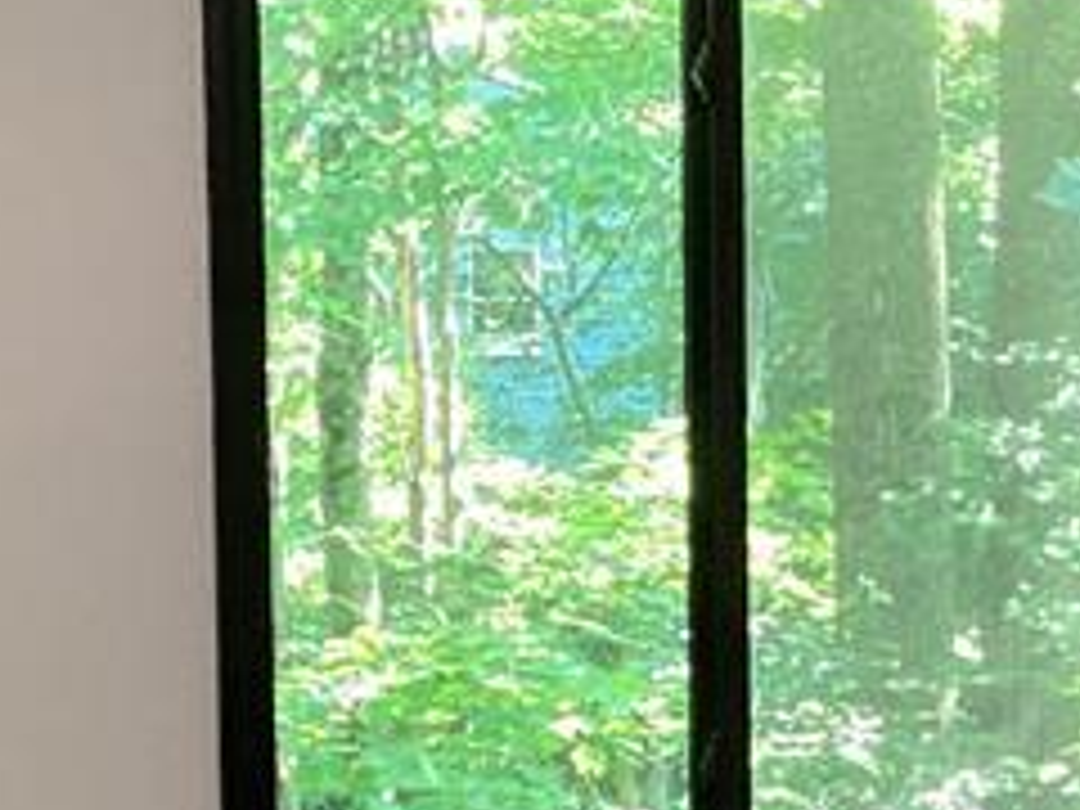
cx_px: 684
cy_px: 734
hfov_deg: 14.9
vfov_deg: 11.2
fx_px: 4118
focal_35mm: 132
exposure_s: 1/50
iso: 320
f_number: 2.4
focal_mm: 3.3
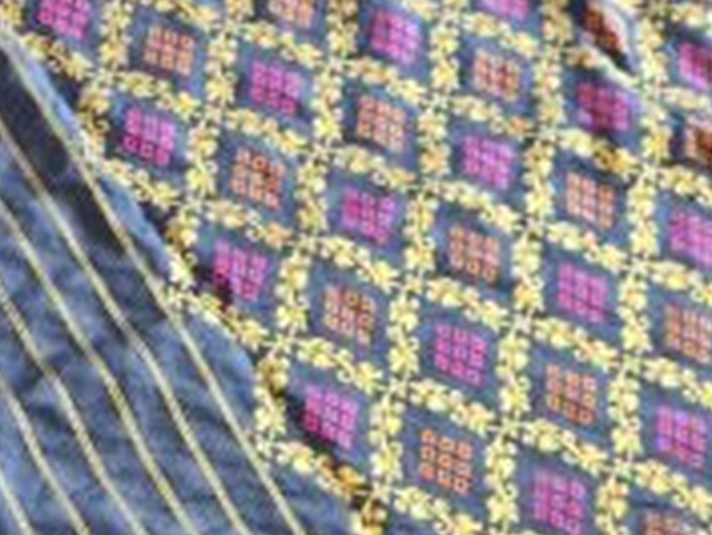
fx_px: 2120
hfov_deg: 16.9
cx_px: -422
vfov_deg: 14.4
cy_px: 199
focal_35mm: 103
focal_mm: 5.4
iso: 400
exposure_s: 1/40
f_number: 1.8
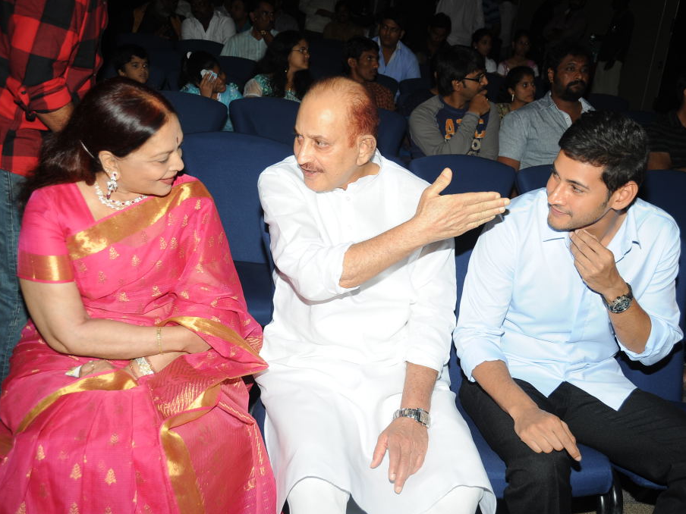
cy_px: 258
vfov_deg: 29.7
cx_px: 366
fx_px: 971
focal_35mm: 49
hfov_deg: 38.9
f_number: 6.3
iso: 200
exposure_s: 1/125
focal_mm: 45
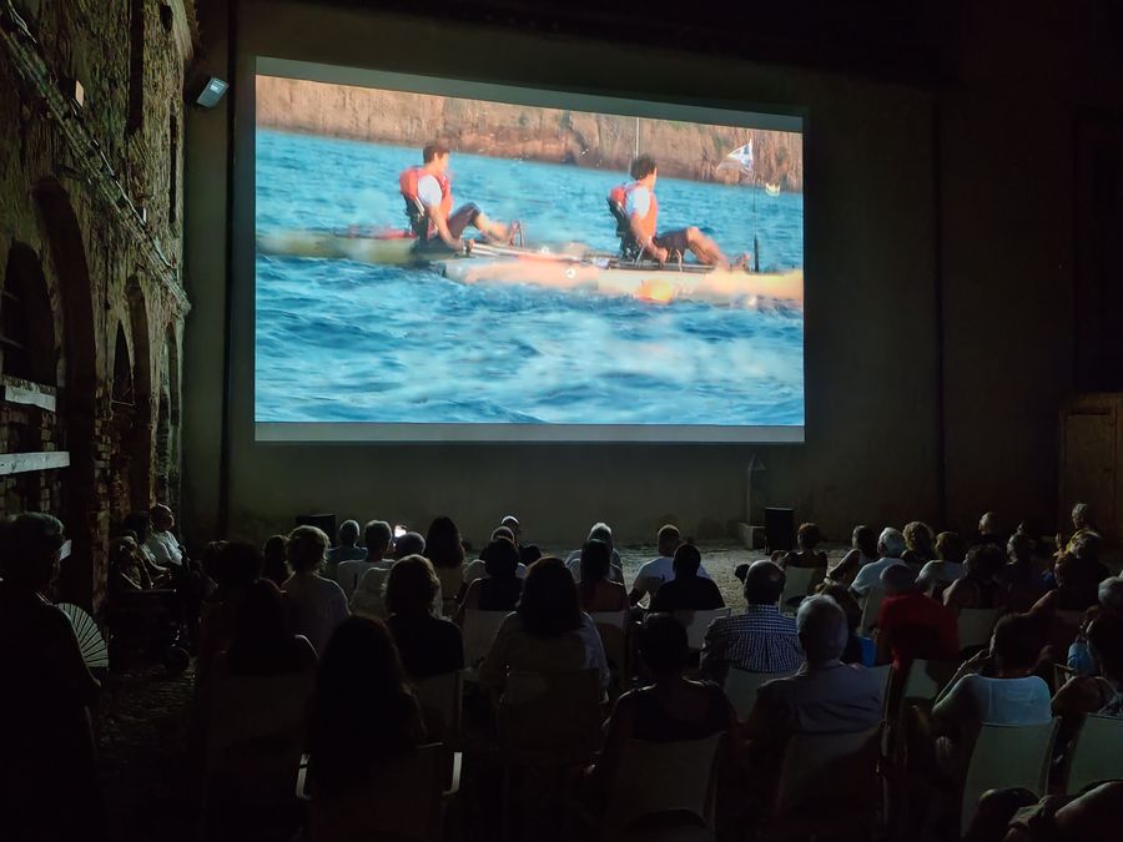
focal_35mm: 30
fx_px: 973
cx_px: 562
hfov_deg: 60.0
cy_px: 421
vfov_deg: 46.8
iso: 10000
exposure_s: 1/20
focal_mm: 6.12
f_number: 1.9
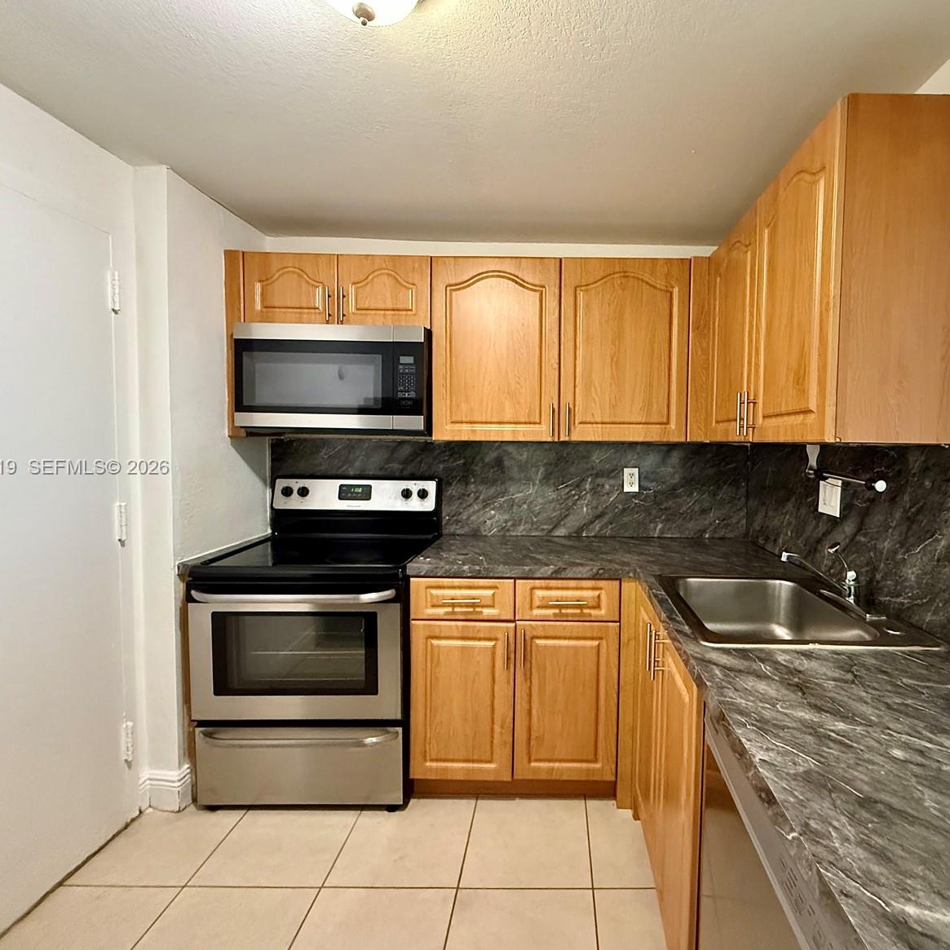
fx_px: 528
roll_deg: -1.0
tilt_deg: -2.9
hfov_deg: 83.0
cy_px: 468
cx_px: 567
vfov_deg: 84.0
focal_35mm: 17
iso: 800
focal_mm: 2.22
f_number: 2.2
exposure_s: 1/60
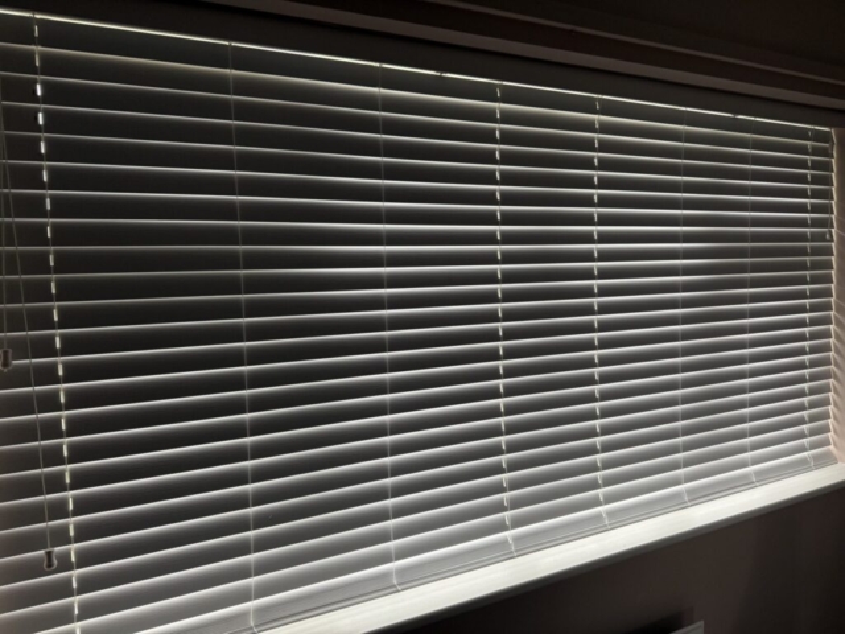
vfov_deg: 56.8
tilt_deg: -4.2
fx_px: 586
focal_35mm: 24
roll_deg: +1.1
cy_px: 317
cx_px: 422
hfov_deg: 71.6
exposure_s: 1/95
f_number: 1.78
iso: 200
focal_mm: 6.76
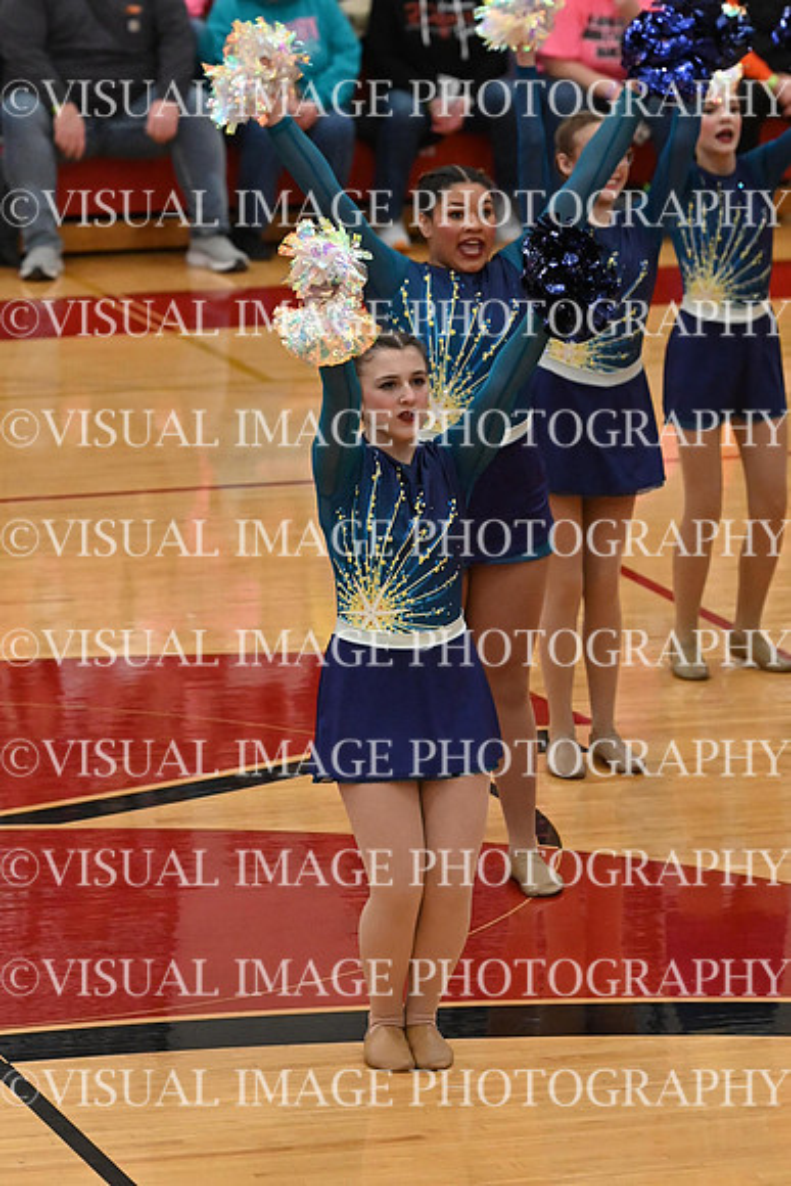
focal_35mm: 232
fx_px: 7641
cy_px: 593
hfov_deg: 5.9
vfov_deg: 8.9
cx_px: 396
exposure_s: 1/400
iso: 6400
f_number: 4
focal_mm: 155
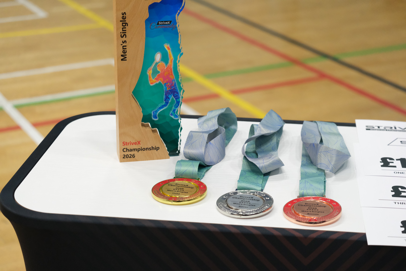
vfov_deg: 18.2
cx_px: 203
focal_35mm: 75
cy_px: 136
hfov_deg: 27.0
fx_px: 846
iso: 4000
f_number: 4.5
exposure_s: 1/500
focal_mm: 50
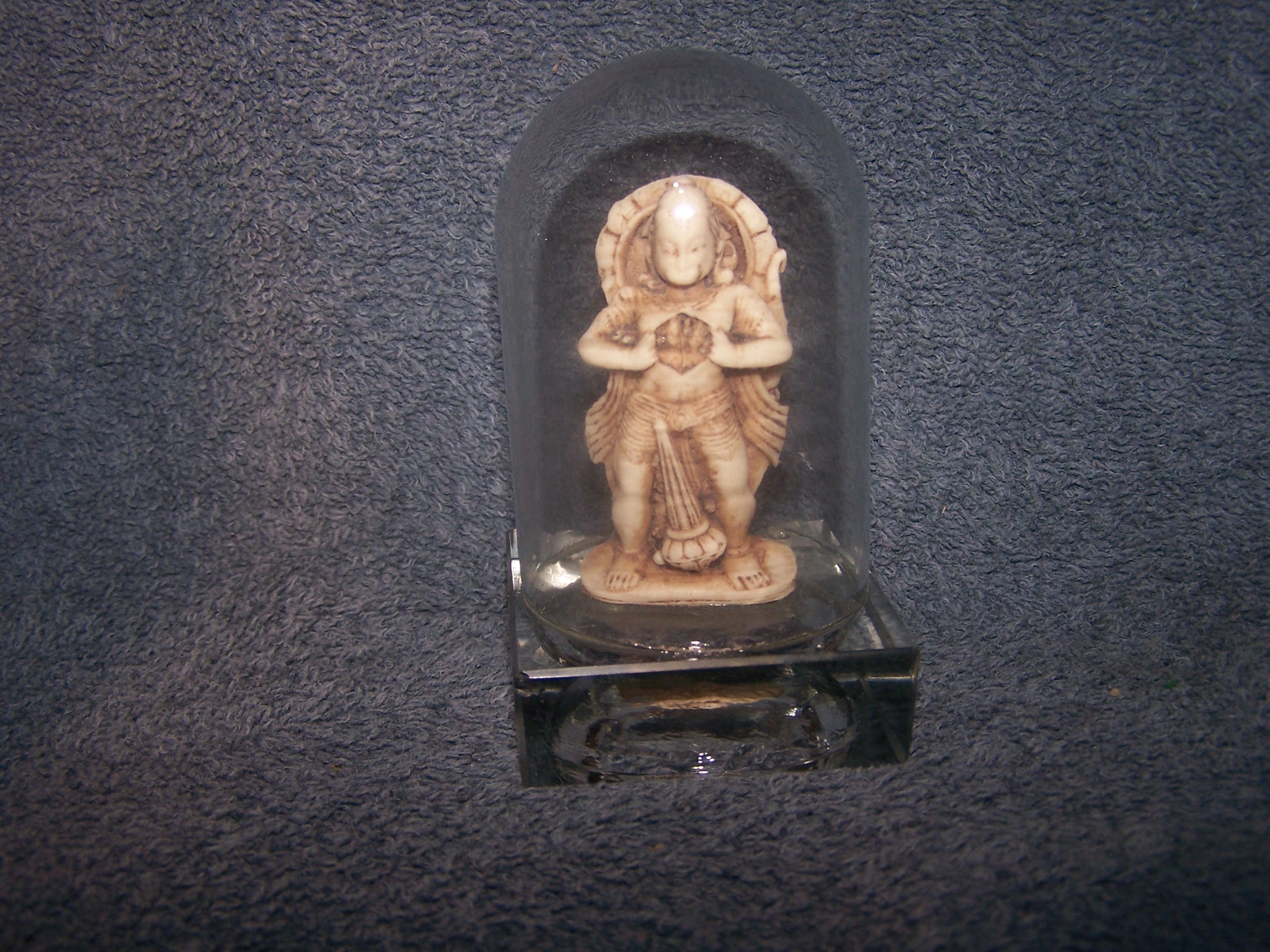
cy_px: 476
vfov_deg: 37.7
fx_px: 1394
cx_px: 635
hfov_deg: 49.0
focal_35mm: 38
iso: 80
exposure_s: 1/60
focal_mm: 6.3
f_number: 2.8
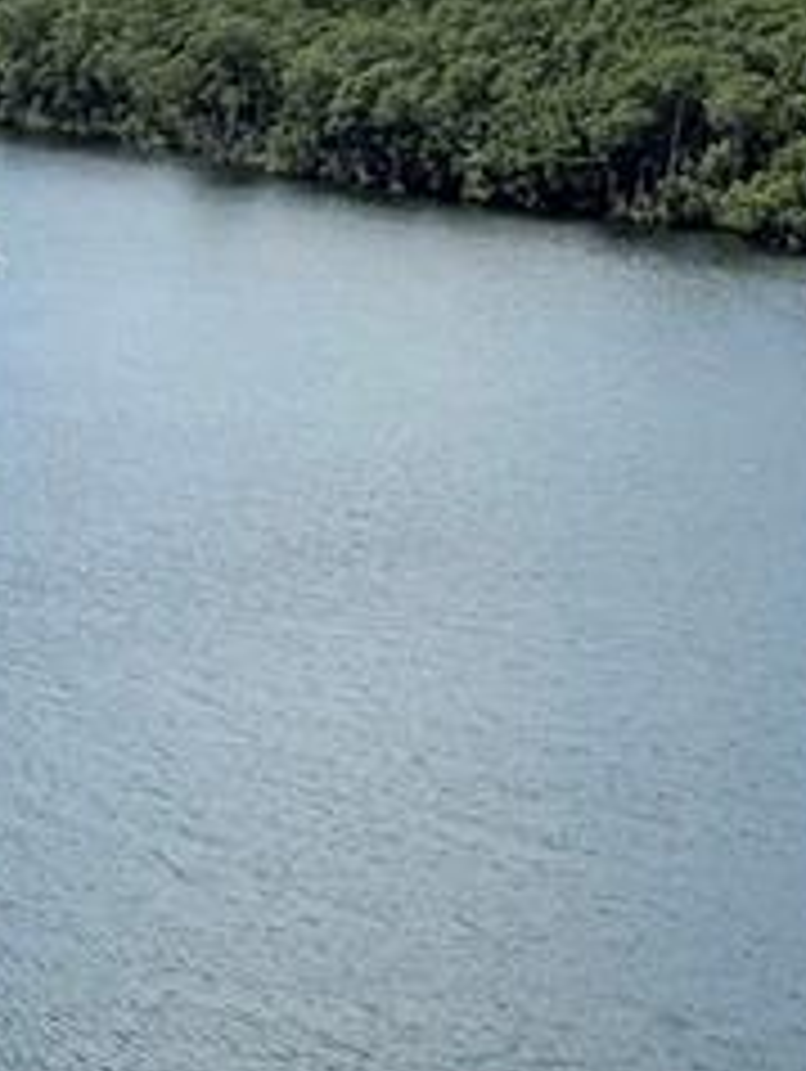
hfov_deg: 10.5
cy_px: 243
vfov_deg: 15.0
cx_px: -774
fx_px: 4060
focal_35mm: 131
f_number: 1.6
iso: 50
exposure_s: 1/6993
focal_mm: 5.96
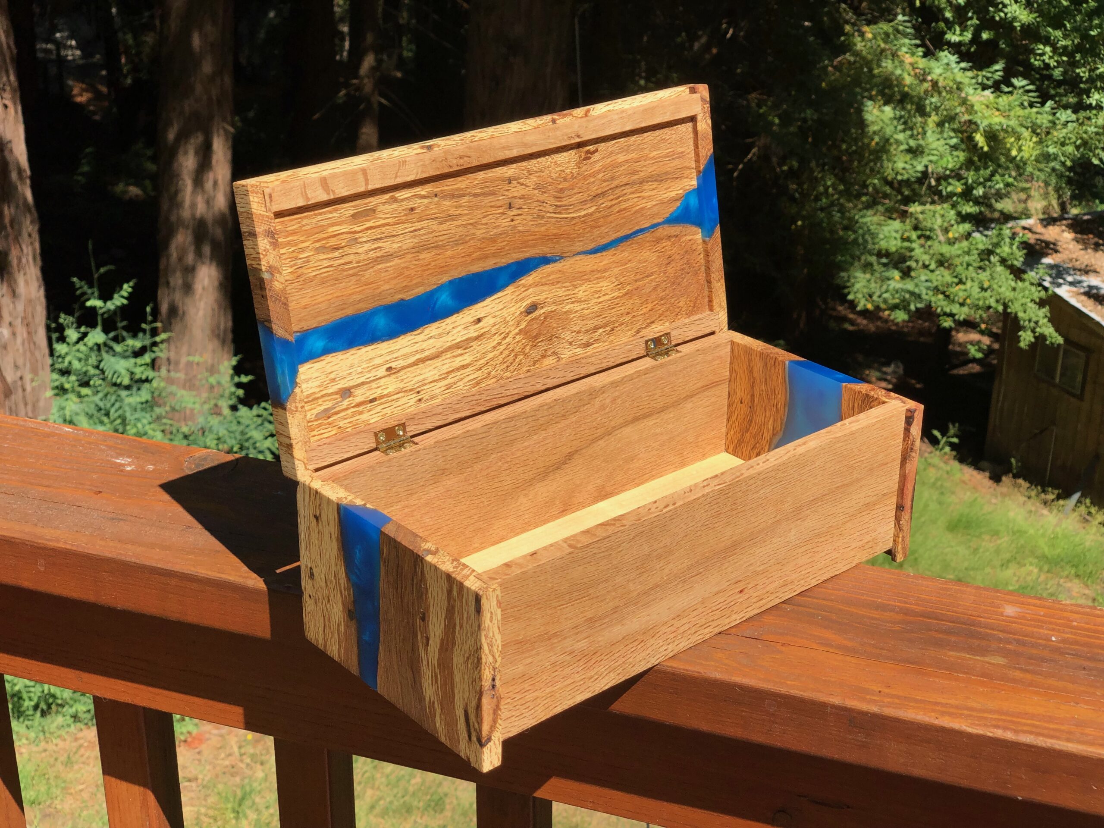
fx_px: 1658
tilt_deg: -22.9
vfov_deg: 28.0
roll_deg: -0.5
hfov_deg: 36.8
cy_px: 414
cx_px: 552
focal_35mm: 52
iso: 16
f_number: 2.4
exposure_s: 1/1000
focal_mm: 6
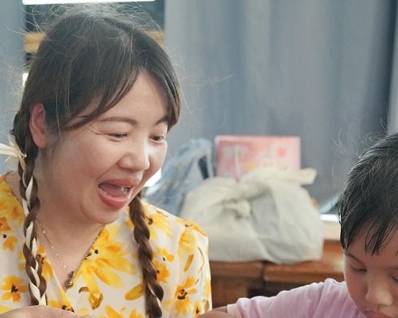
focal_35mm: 63
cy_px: 261
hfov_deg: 30.0
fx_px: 742
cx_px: 218
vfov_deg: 23.8
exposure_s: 1/160
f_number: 4
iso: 5000
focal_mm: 28
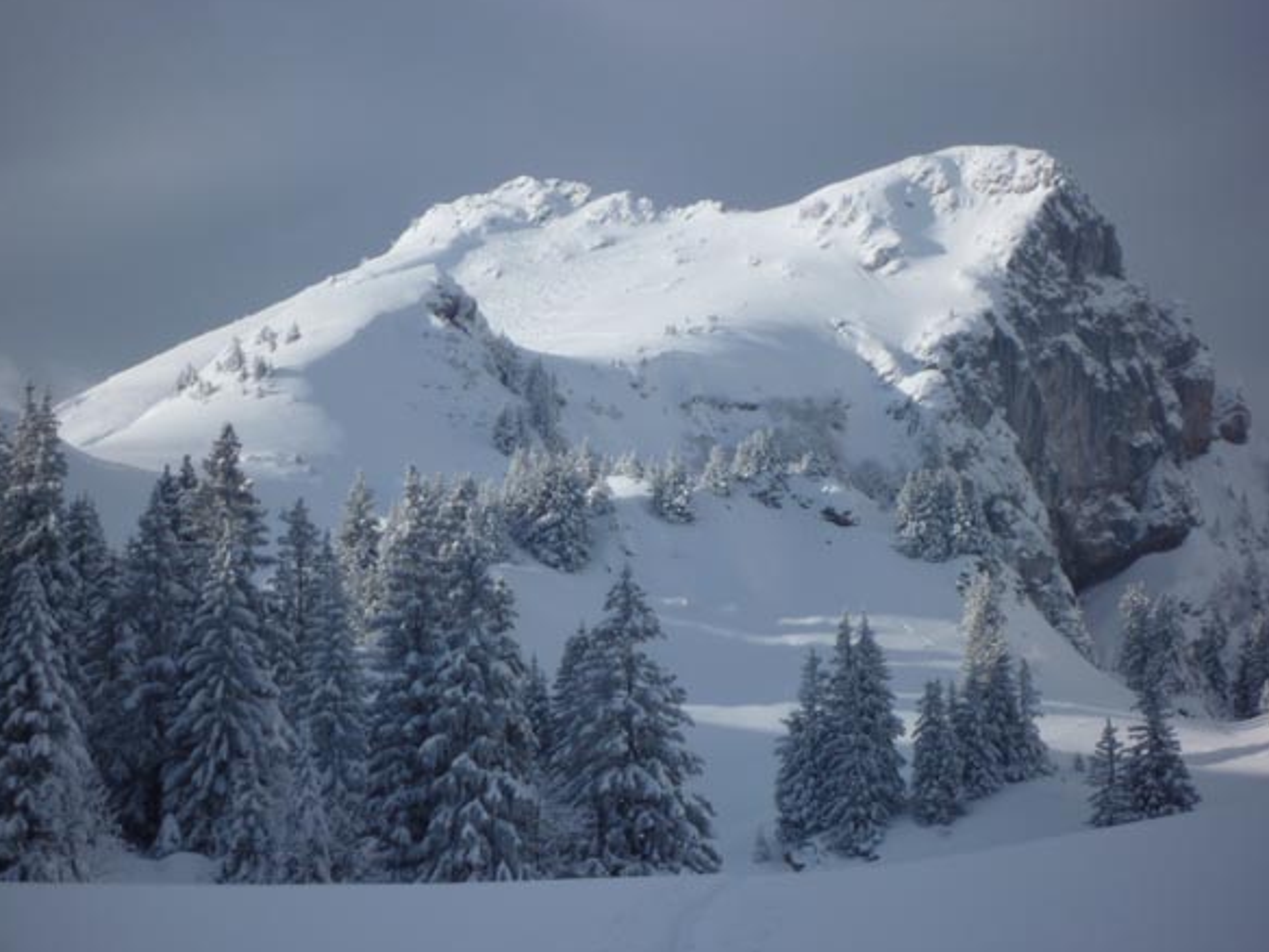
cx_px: 634
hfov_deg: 17.6
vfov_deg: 13.2
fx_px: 4106
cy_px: 474
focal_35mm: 112
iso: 80
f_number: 5.7
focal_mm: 19.2
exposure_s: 1/800
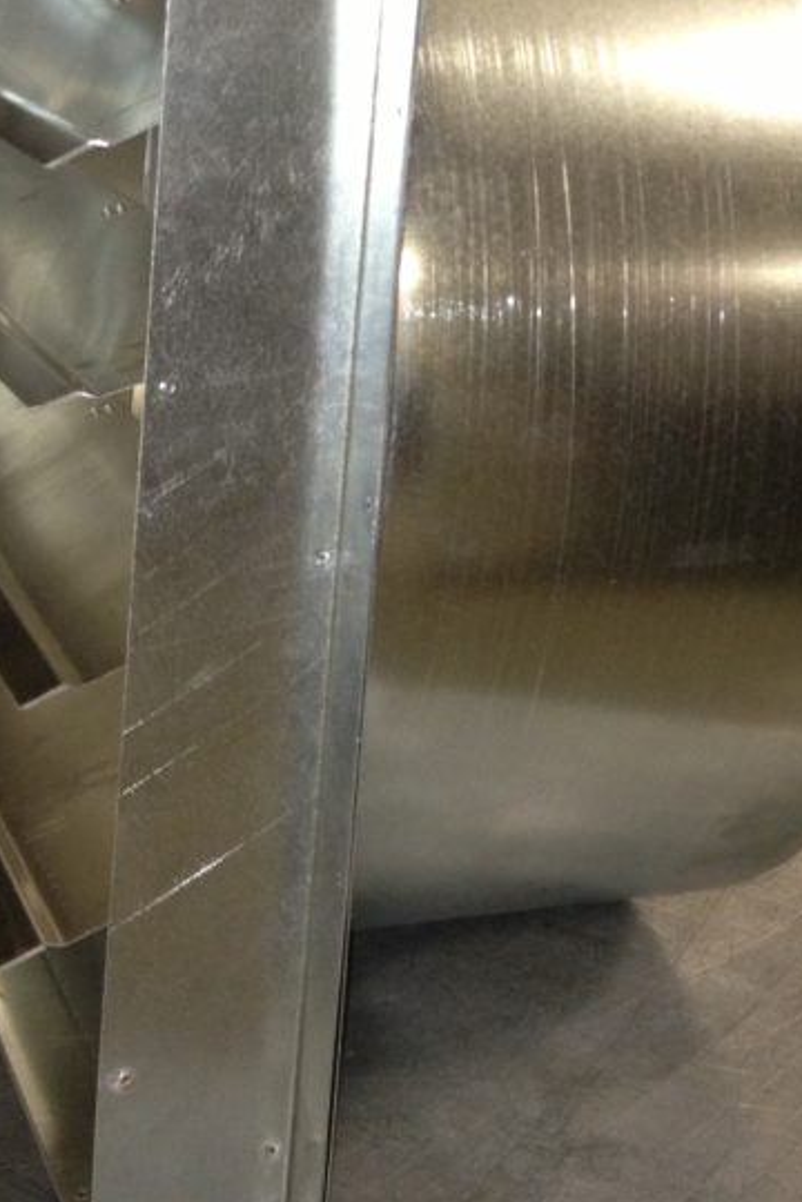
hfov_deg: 19.7
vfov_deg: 28.9
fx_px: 2306
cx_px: 421
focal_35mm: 69
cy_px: 318
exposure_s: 1/20
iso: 160
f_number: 2.4
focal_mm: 4.28
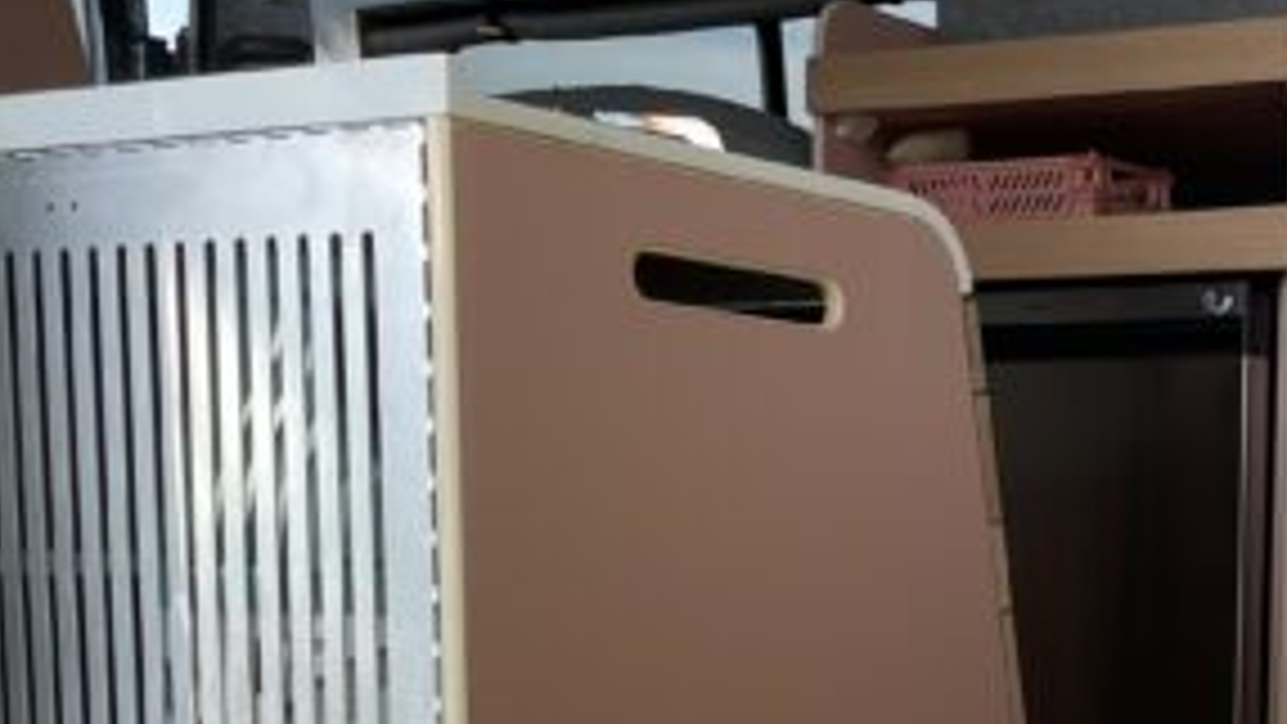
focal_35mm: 76
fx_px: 2594
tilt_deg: -9.2
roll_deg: +1.6
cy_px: 1016
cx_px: 1125
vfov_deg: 15.0
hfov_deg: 27.0
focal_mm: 4.2
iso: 32
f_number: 1.6
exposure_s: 1/535
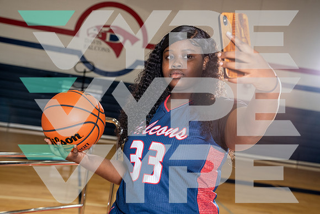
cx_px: 160
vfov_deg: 25.1
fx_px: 480
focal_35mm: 54
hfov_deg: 36.9
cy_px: 107
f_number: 5.6
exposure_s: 1/250
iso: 800
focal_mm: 54
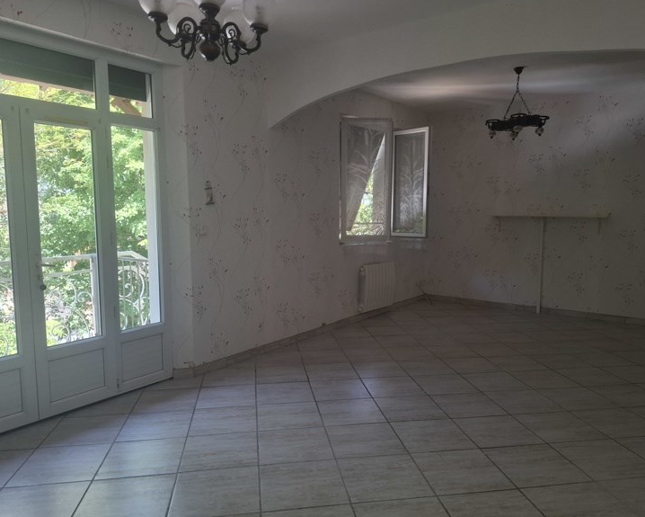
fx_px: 477
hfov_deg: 68.1
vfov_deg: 56.8
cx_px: 332
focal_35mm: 25
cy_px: 258
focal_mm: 5.54
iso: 64
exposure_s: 1/100
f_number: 1.8
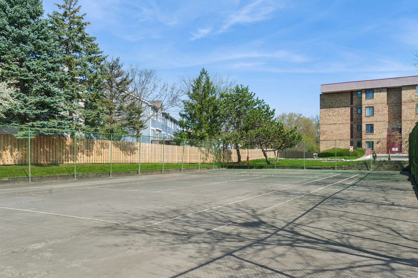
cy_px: 139
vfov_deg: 42.3
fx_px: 360
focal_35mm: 31
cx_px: 209
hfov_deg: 60.3
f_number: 8
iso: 400
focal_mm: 31
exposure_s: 1/640
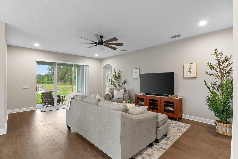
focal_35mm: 17
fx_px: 112
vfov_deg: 70.5
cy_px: 80
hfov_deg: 93.3
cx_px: 119
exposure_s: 1/1.25
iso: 400
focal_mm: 17
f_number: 8
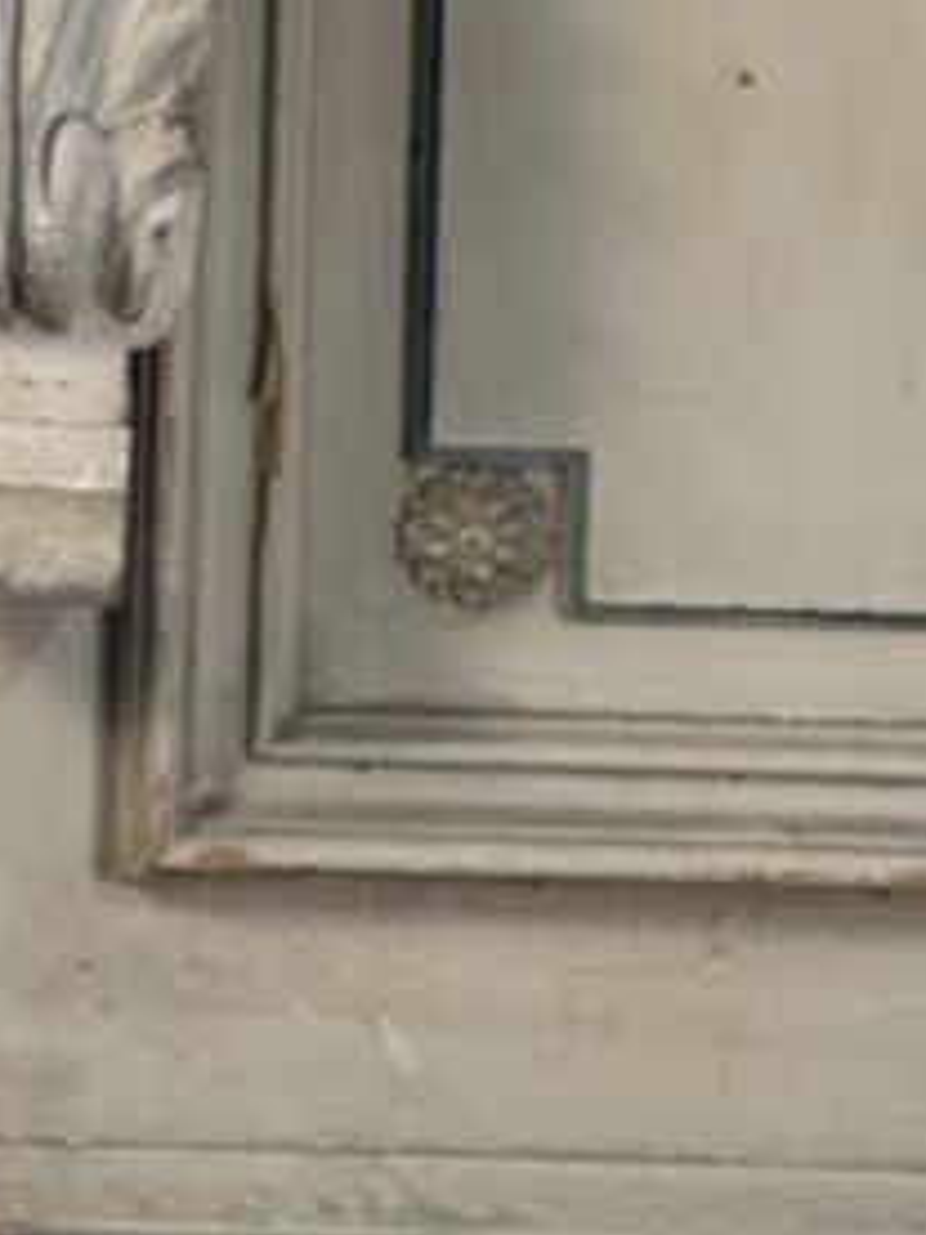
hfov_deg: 7.1
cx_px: 398
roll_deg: -2.0
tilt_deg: -10.3
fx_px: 7455
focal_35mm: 209
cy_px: -443
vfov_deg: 9.3
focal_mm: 6.76
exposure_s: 1/50
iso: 160
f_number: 1.78
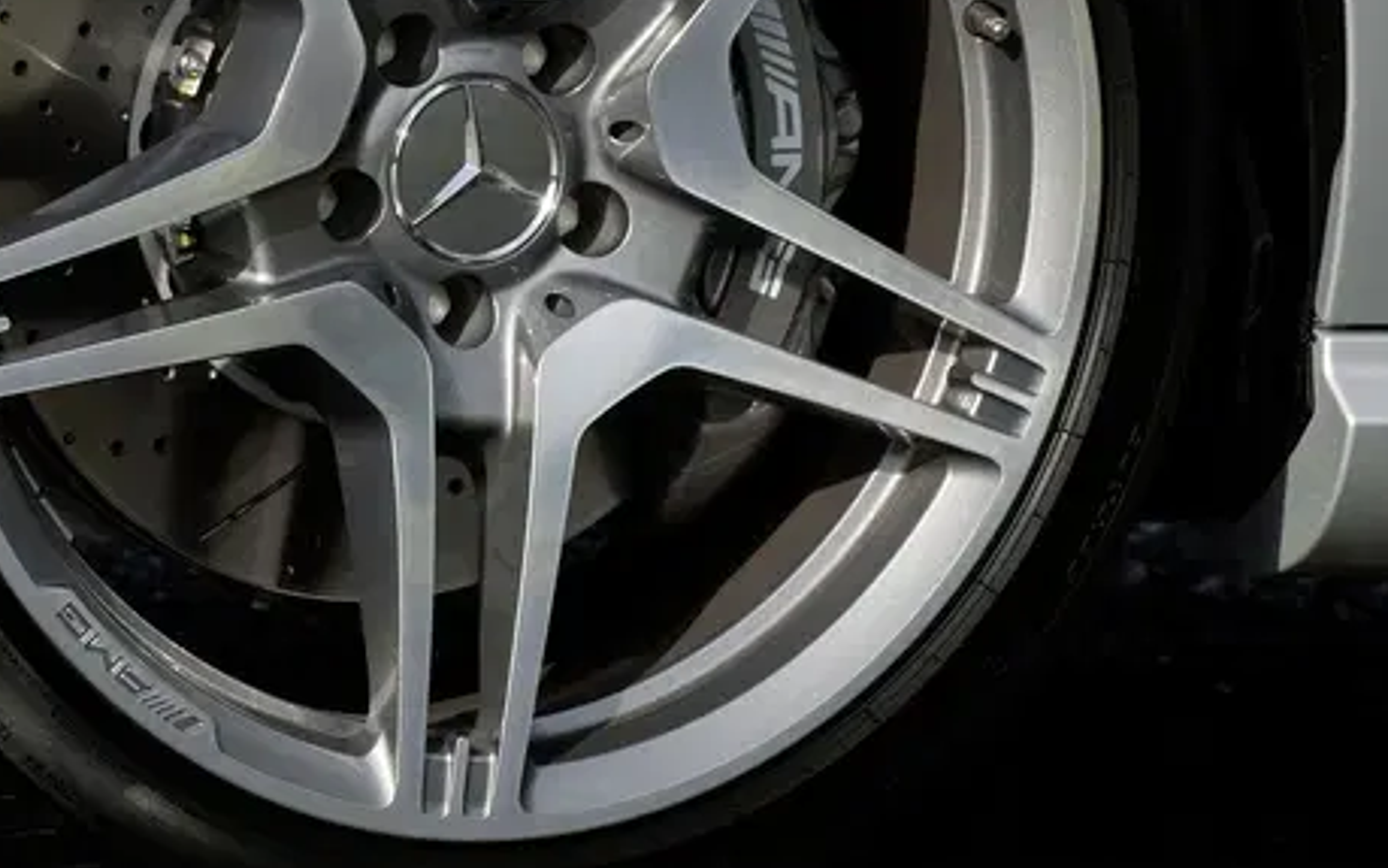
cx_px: 269
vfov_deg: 2.8
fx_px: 17630
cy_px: -106
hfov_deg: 4.5
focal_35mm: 466
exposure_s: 1/200
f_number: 6.3
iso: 100
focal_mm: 175
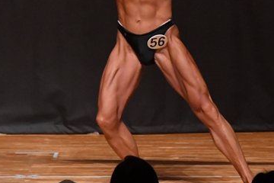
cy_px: 11
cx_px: 193
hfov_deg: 3.4
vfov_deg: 2.2
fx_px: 4673
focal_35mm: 614
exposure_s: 1/400
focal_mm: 190
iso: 8000
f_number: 5.6
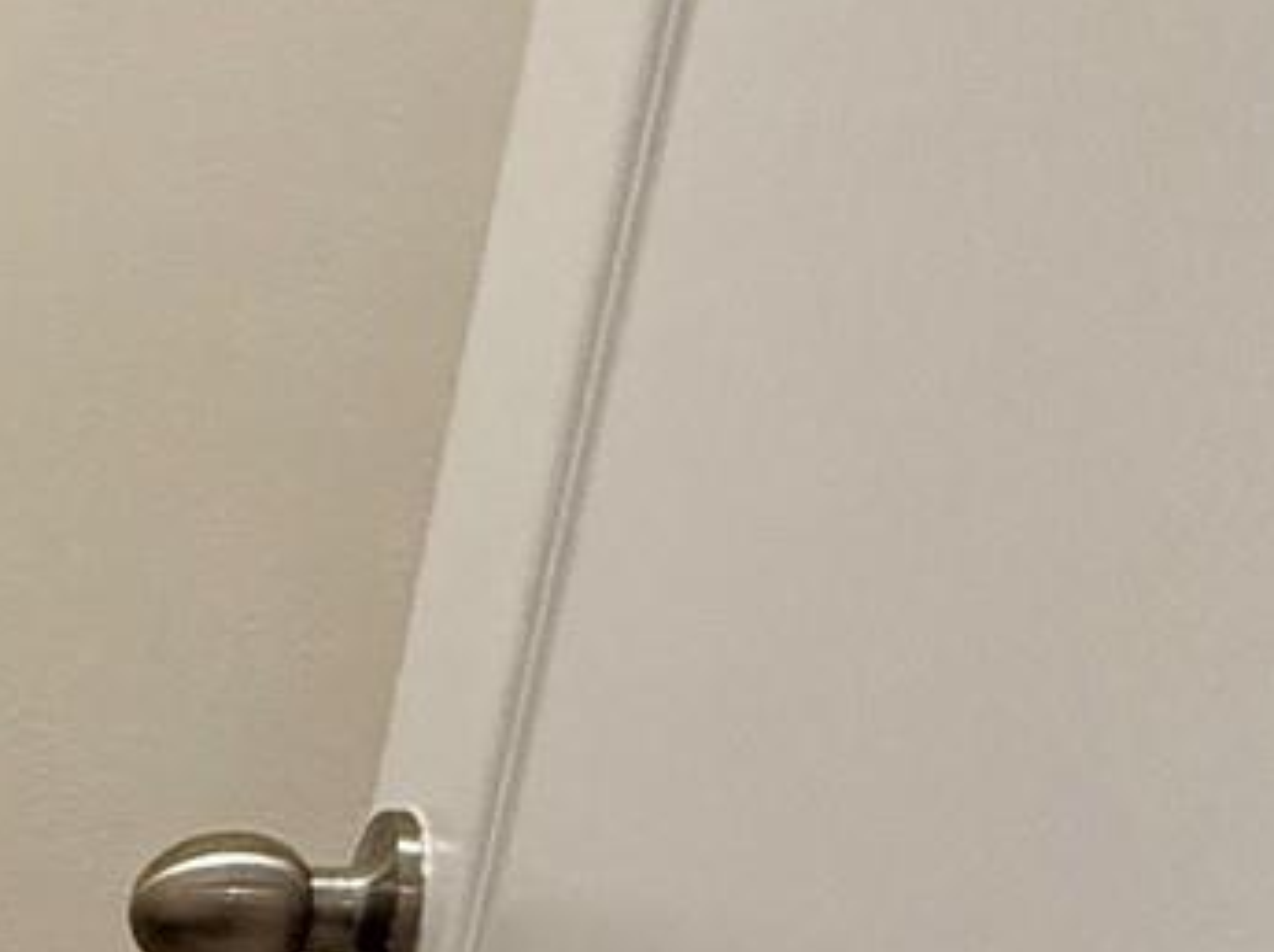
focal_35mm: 65
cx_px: -1636
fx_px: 2390
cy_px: 1048
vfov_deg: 21.4
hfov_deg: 16.2
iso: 320
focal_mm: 2.22
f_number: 2.2
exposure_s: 1/120
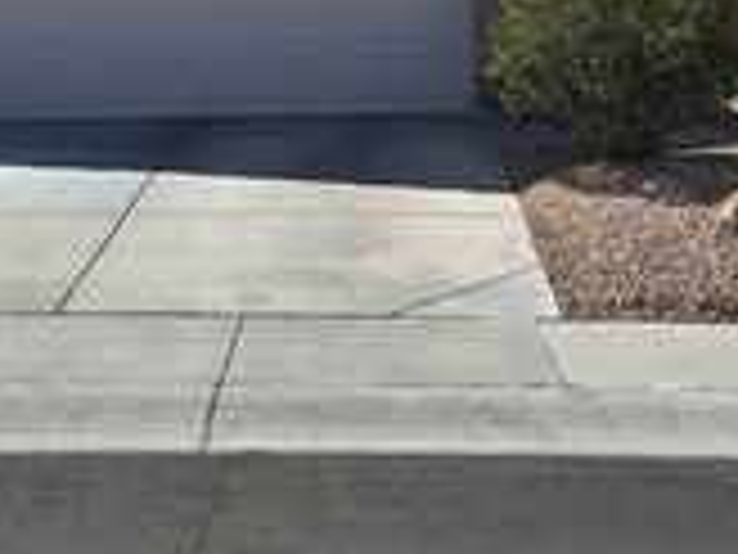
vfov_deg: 20.4
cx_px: 472
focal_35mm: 70
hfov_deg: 27.7
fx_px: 1492
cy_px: 2
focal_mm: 6.3
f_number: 1.7
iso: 12
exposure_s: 1/1258
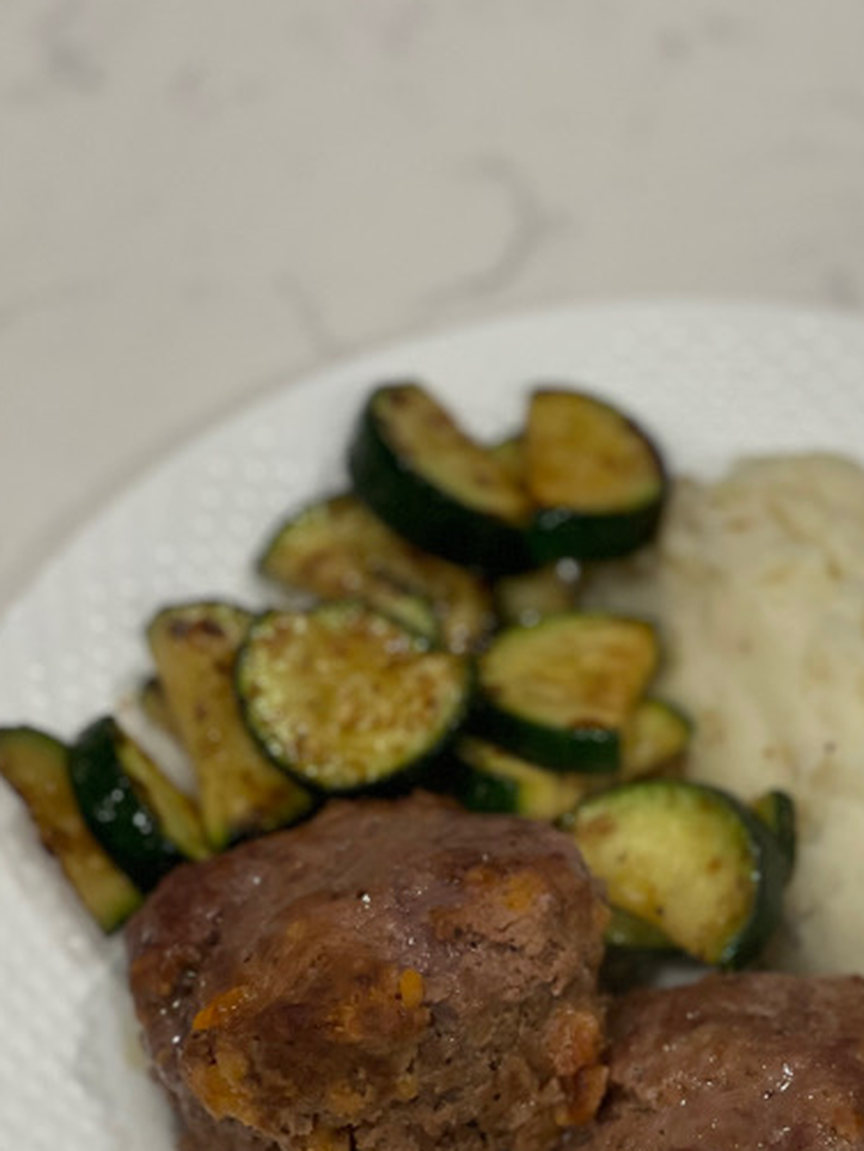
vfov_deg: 17.9
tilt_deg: -58.5
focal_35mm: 109
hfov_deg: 13.5
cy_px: 929
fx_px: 3626
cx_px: 722
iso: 125
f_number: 2.2
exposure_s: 1/60
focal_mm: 7.5
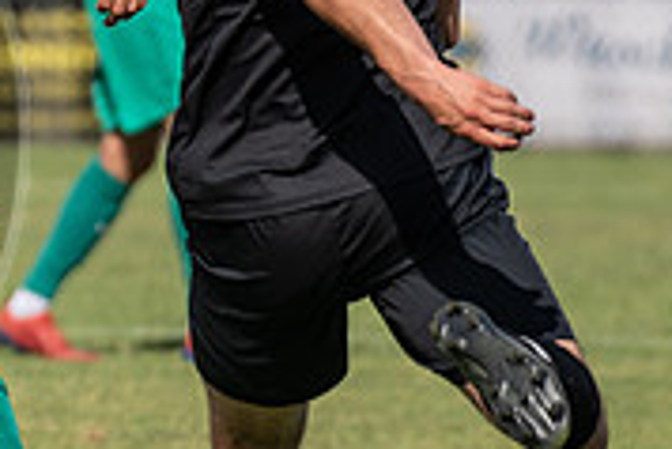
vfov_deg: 1.2
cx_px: -284
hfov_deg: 1.8
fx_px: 21689
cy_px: -4
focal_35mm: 1161
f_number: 5.6
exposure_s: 1/1600
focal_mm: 300
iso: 160
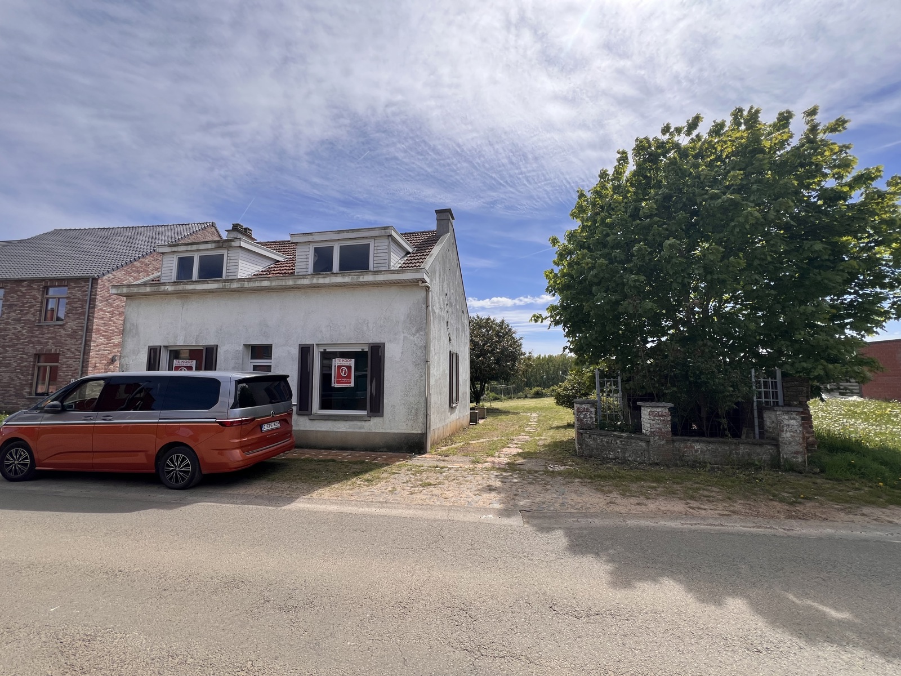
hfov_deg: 106.2
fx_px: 338
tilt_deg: +7.2
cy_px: 338
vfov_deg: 89.9
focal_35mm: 13
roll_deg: -0.7
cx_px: 450
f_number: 1.8
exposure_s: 1/1783
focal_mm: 1.57
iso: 32
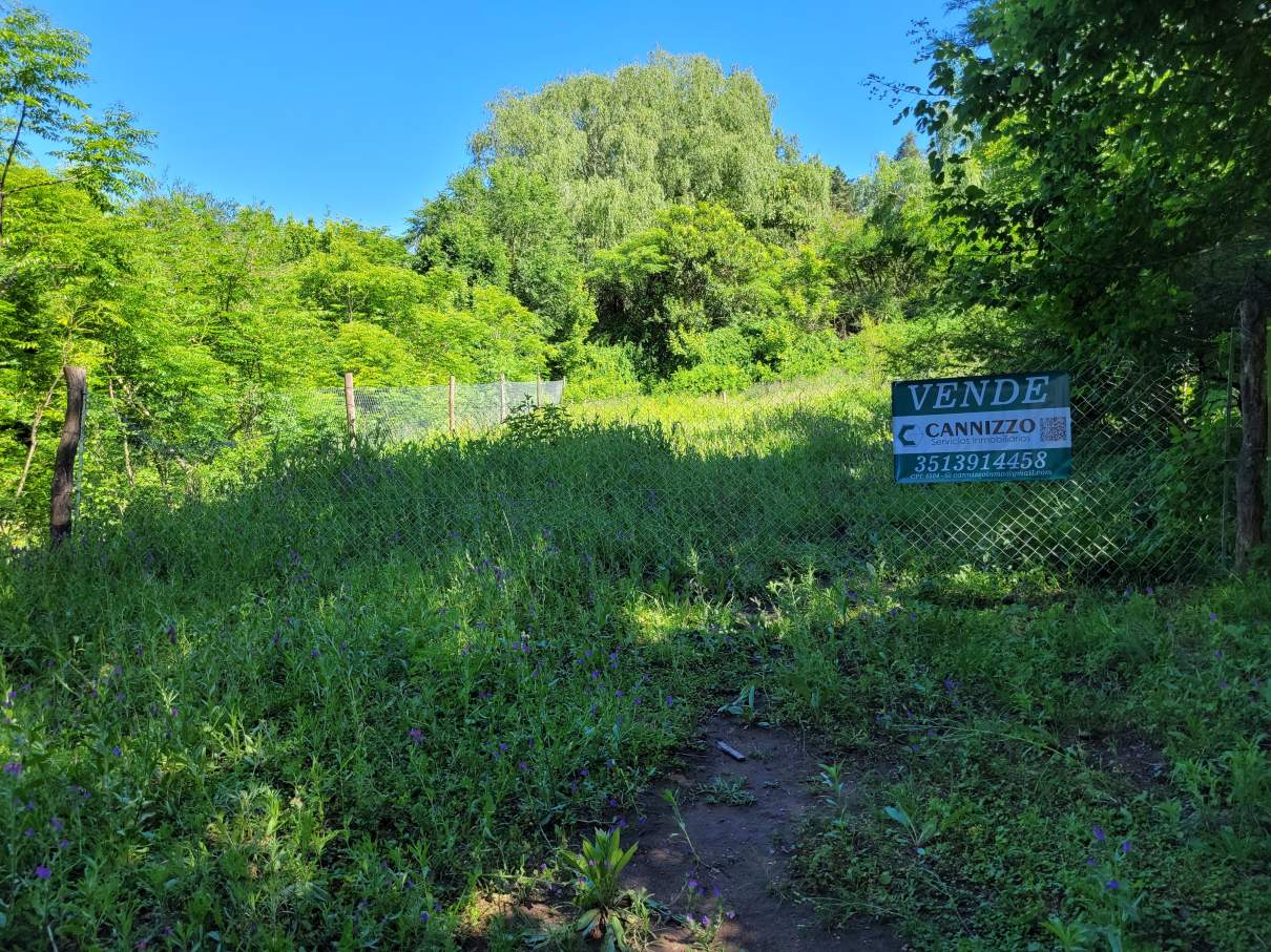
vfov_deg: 53.0
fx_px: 954
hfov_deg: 67.3
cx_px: 636
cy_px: 476
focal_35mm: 26
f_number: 1.8
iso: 40
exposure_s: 1/611
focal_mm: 5.4
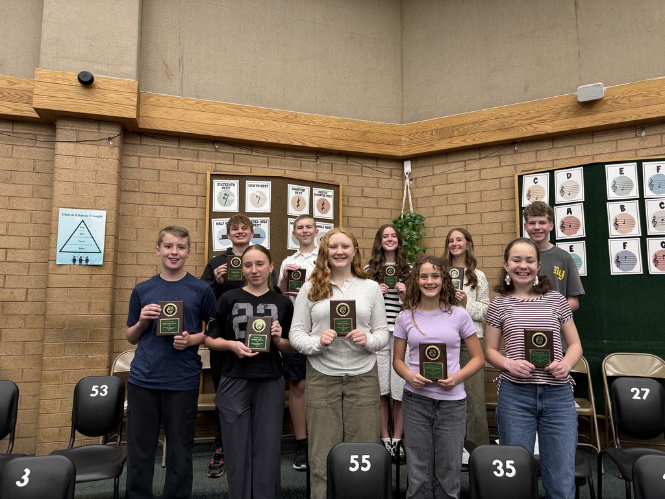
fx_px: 461
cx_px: 332
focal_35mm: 24
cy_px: 250
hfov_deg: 71.6
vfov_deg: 56.8
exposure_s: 1/60
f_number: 1.78
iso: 160
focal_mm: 6.76
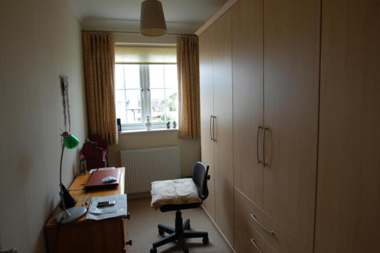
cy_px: 126
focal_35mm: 21
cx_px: 190
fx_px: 221
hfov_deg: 81.3
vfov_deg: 59.4
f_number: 5
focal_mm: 14
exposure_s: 1/100
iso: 400
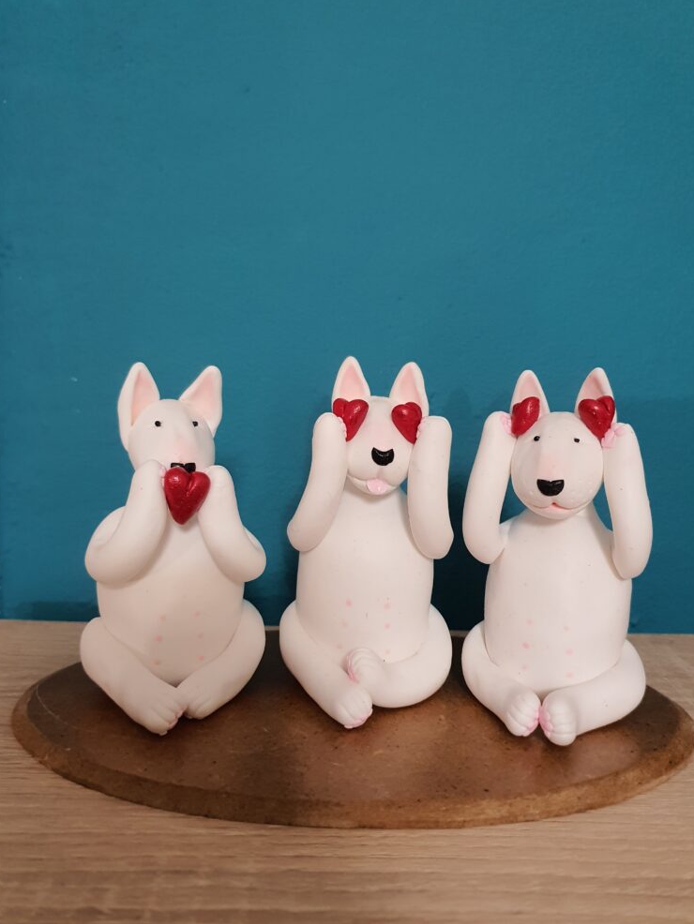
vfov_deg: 65.3
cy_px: 446
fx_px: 721
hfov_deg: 51.4
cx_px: 354
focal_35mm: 27
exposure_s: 1/50
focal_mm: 4.3
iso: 400
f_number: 1.5
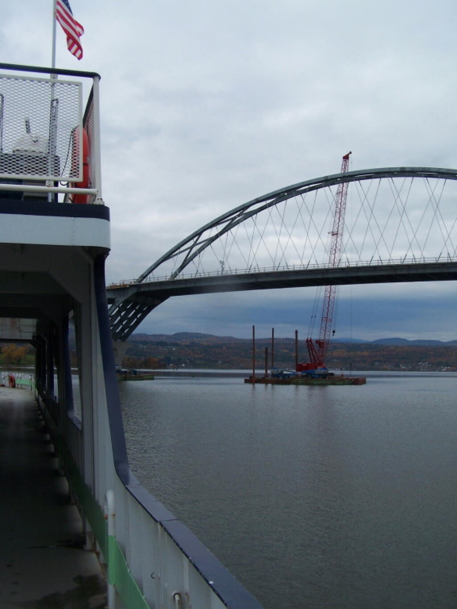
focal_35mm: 38
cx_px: 228
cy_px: 304
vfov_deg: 49.0
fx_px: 669
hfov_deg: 37.7
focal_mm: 6.3
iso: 80
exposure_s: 1/640
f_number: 4
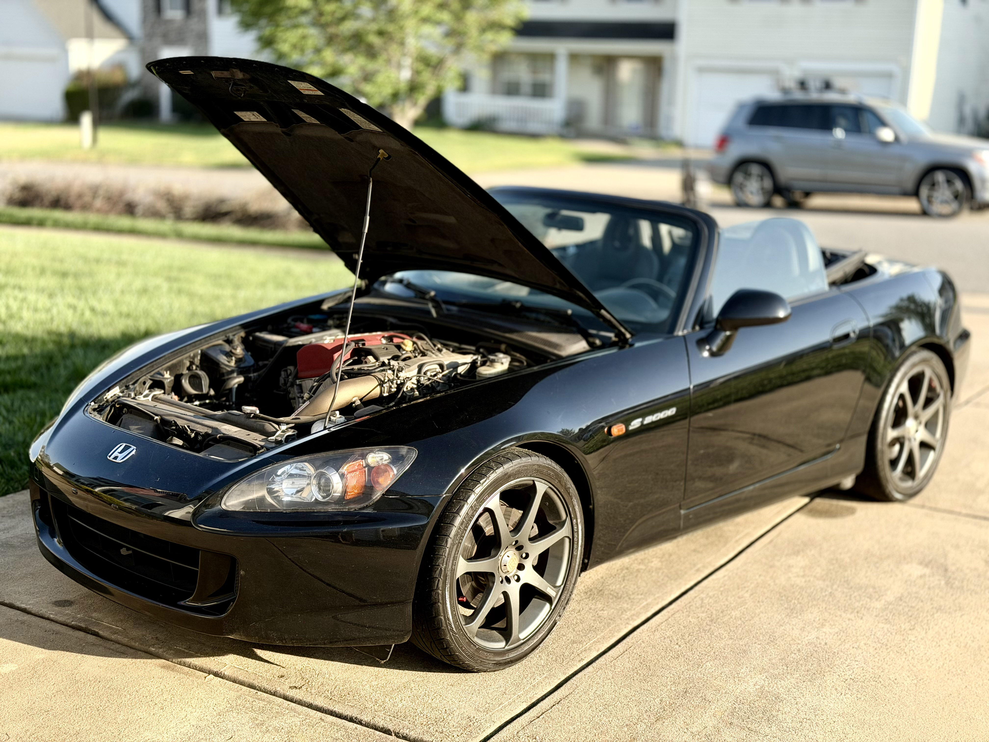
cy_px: 371
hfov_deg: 39.7
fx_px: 1371
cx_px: 494
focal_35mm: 48
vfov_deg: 30.3
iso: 80
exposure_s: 1/1000
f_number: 1.78
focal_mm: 6.76
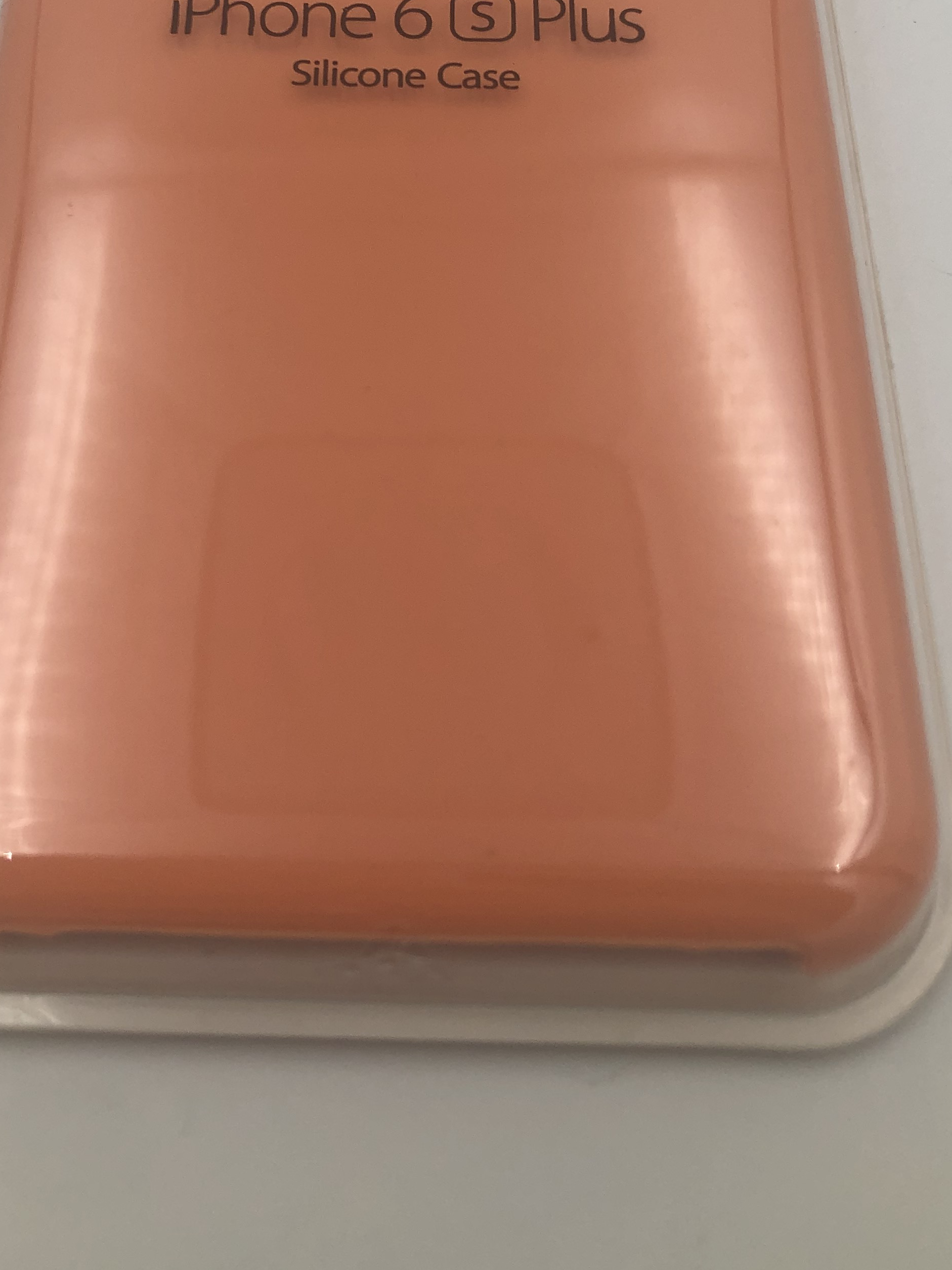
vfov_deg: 40.4
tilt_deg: -58.6
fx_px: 1650
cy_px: 255
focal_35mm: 45
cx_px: 373
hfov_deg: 32.1
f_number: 1.8
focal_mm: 3.99
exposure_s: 1/1043
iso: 20
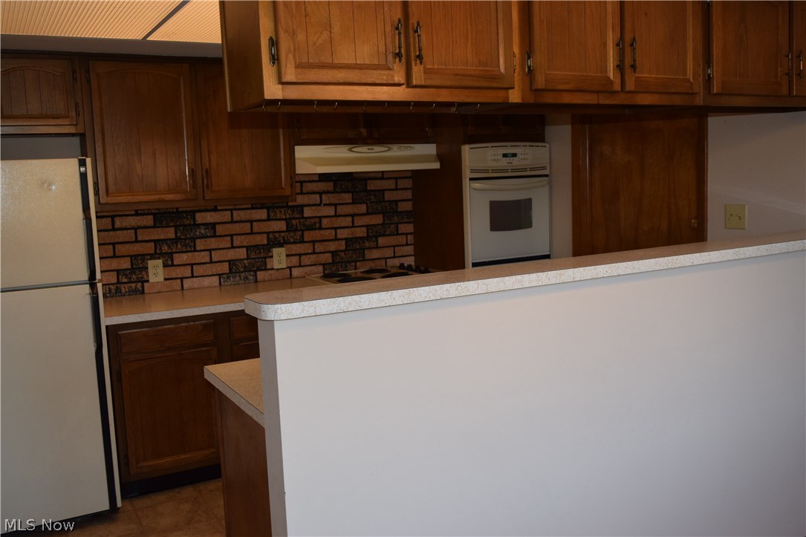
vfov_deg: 38.3
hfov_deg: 55.1
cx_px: 403
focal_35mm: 34
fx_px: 772
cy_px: 268
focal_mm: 23
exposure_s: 1/125
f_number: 5.6
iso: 720
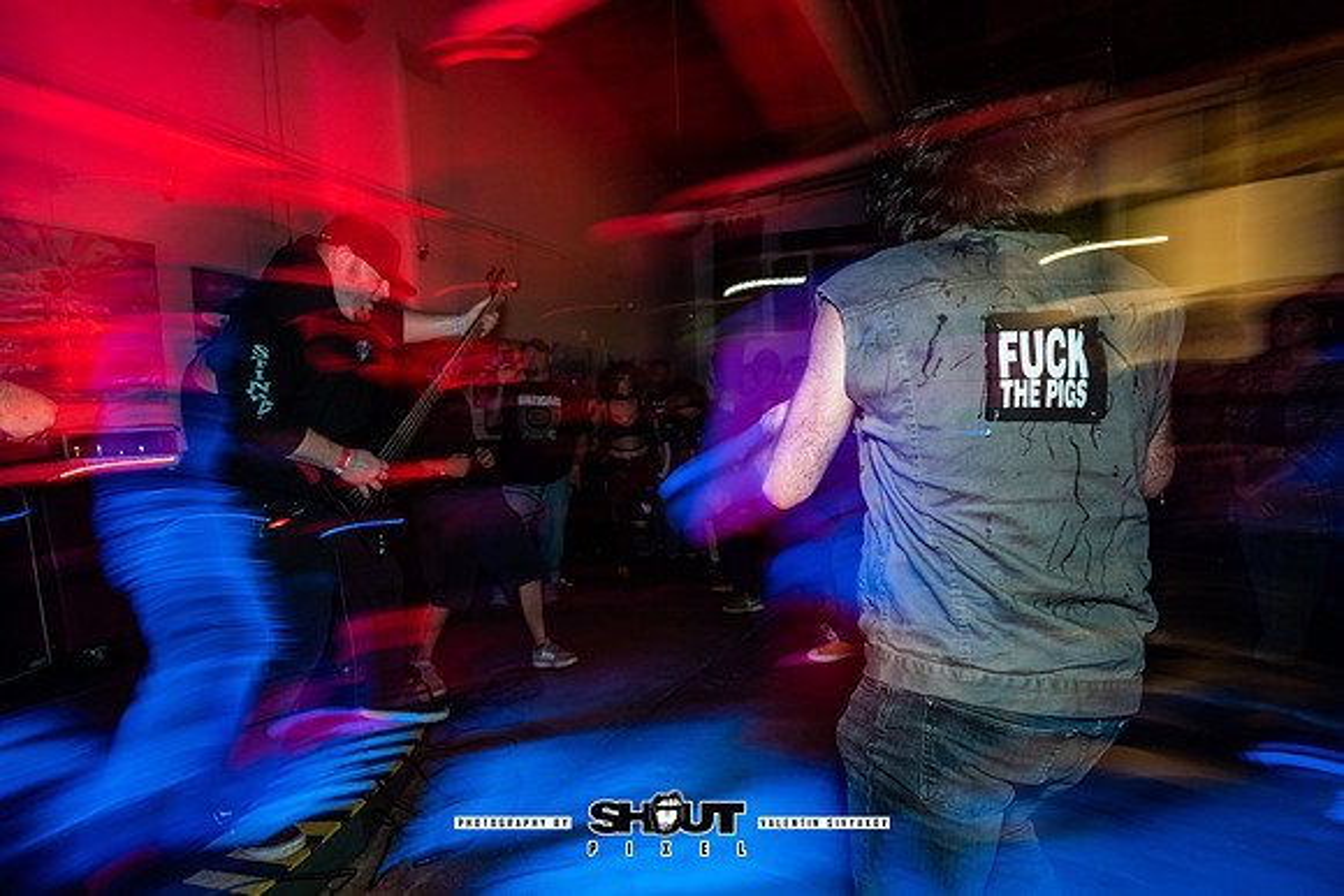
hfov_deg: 96.6
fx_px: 594
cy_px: 491
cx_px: 592
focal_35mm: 16
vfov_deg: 73.9
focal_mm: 14
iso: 320
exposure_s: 1/10
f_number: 2.8
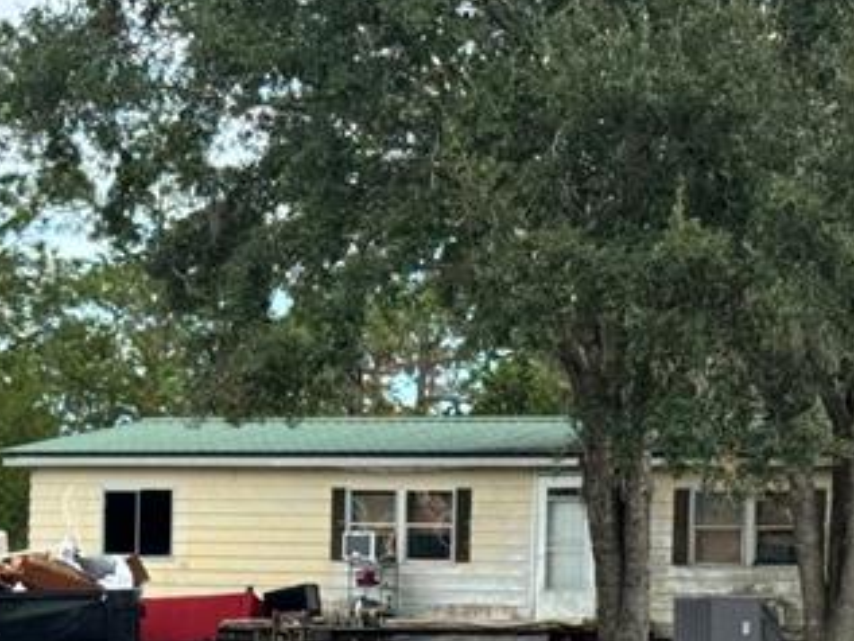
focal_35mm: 155
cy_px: 522
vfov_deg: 9.6
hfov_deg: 12.7
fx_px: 3825
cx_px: 517
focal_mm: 6.76
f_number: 1.78
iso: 64
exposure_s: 1/1637
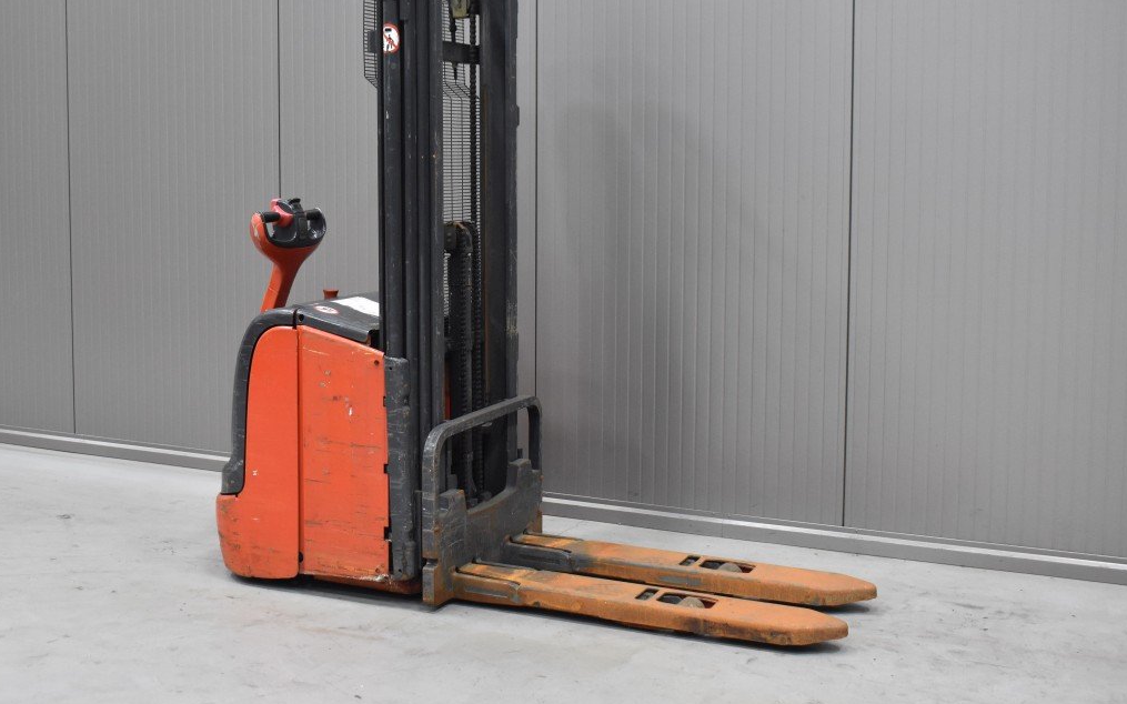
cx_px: 464
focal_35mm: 47
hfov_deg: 42.5
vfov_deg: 27.3
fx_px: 1443
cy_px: 281
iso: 1600
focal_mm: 26
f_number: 5
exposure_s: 1/50
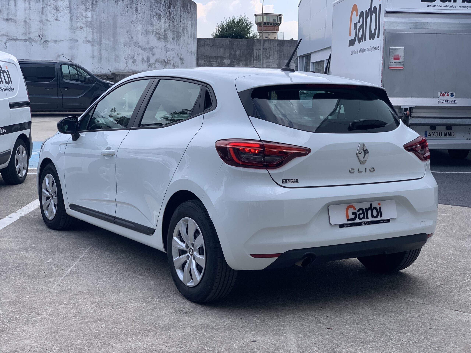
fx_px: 708
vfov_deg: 28.0
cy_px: 176
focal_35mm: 52
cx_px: 236
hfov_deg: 36.8
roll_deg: -2.0
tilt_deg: -7.1
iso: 16
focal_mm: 6
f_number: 2.4
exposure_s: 1/358
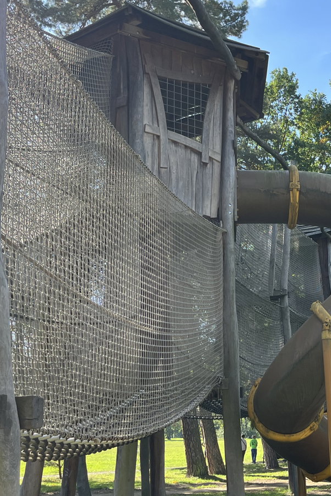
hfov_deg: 27.6
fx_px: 662
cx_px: 255
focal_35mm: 48
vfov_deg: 41.1
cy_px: 249
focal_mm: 5.1
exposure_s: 1/595
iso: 50
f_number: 1.6
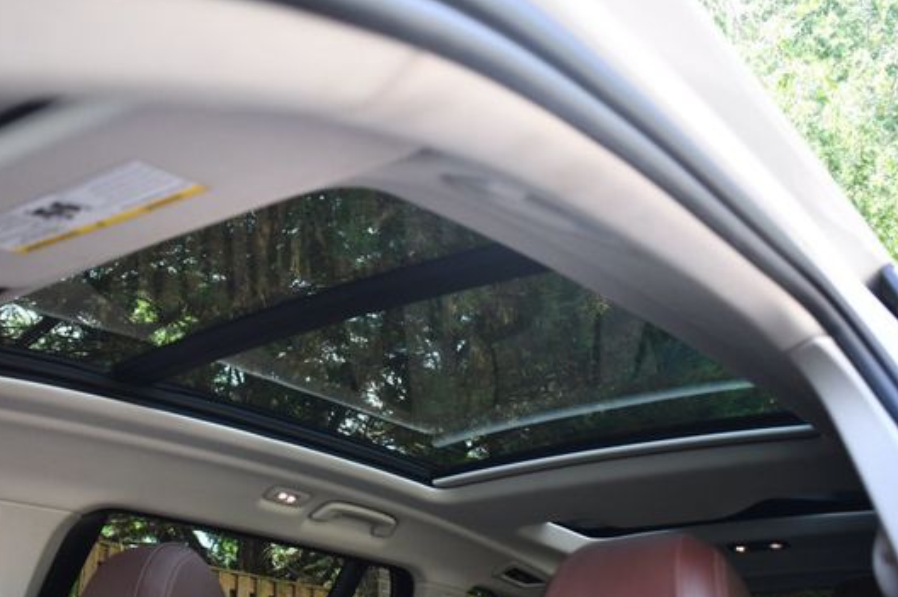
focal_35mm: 40
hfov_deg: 48.3
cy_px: 330
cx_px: 383
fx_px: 997
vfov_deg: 33.3
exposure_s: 1/250
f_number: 3.8
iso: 640
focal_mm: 22
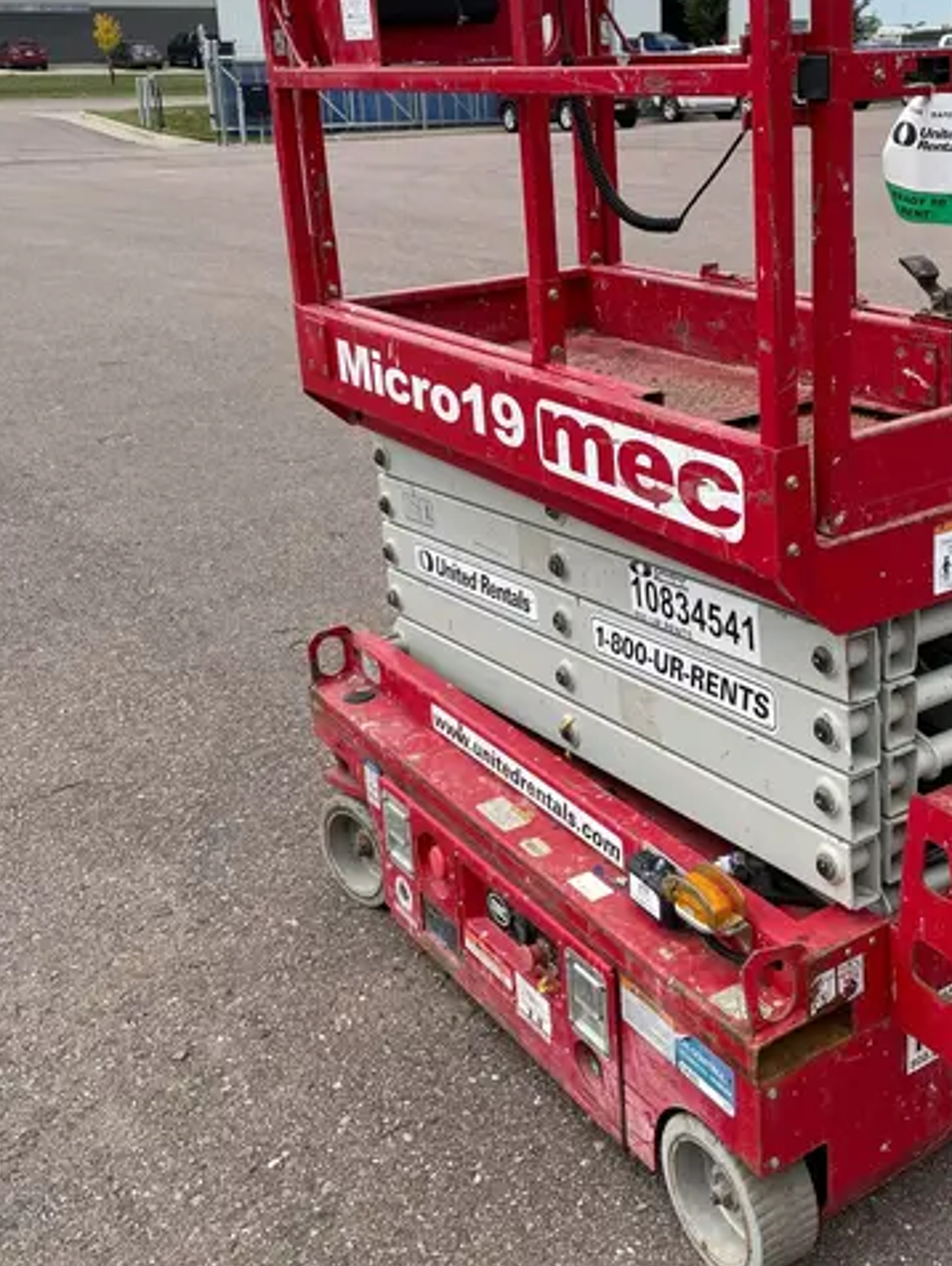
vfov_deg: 46.2
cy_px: 456
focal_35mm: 40
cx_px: 665
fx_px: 1464
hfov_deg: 35.5
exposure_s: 1/2747
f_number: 1.6
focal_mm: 4.2
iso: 32
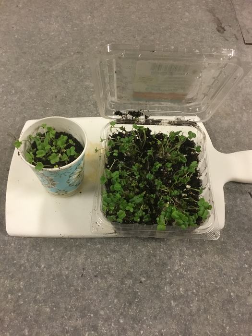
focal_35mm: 31
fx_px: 301
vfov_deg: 58.4
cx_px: 126
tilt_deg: -54.6
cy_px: 168
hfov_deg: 45.4
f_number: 2.4
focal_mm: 3.3
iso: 200
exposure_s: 1/24
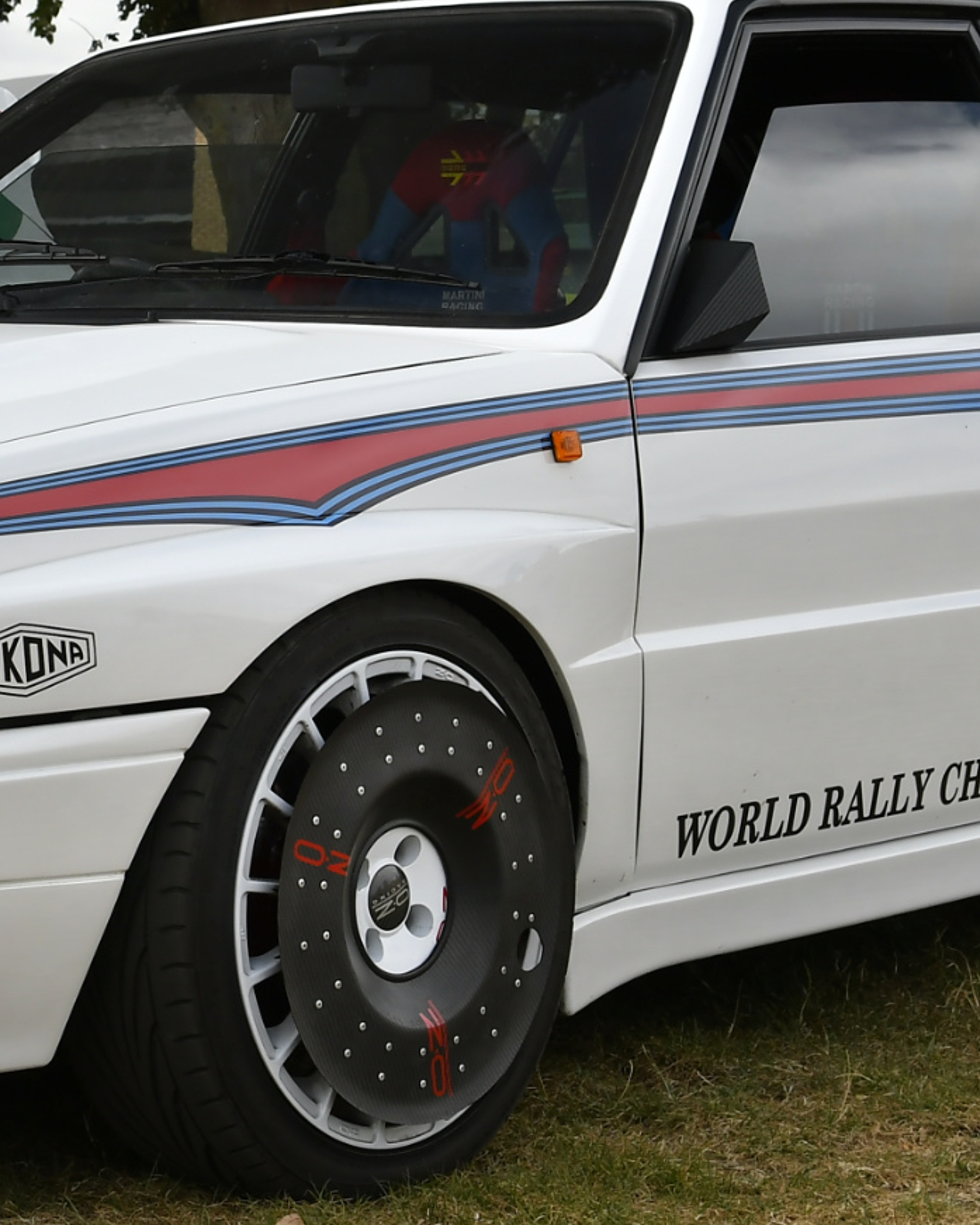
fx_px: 3045
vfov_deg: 22.7
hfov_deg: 18.2
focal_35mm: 84
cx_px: 243
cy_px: 452
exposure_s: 1/320
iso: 180
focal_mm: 26
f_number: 6.3
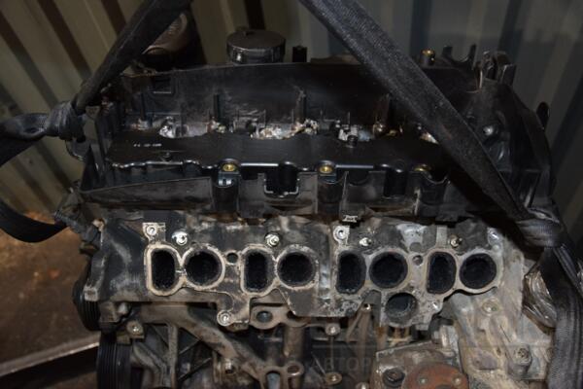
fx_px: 583
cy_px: 194
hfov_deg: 53.1
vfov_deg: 36.9
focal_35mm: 36
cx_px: 292
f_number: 5
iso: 800
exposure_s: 1/60
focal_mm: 24
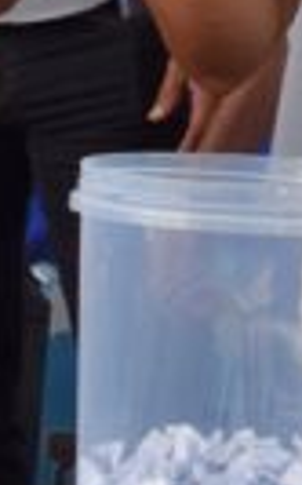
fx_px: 3138
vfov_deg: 8.5
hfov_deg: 5.5
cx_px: 444
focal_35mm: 238
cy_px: -374
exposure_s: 1/200
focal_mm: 28
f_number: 7.1
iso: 400
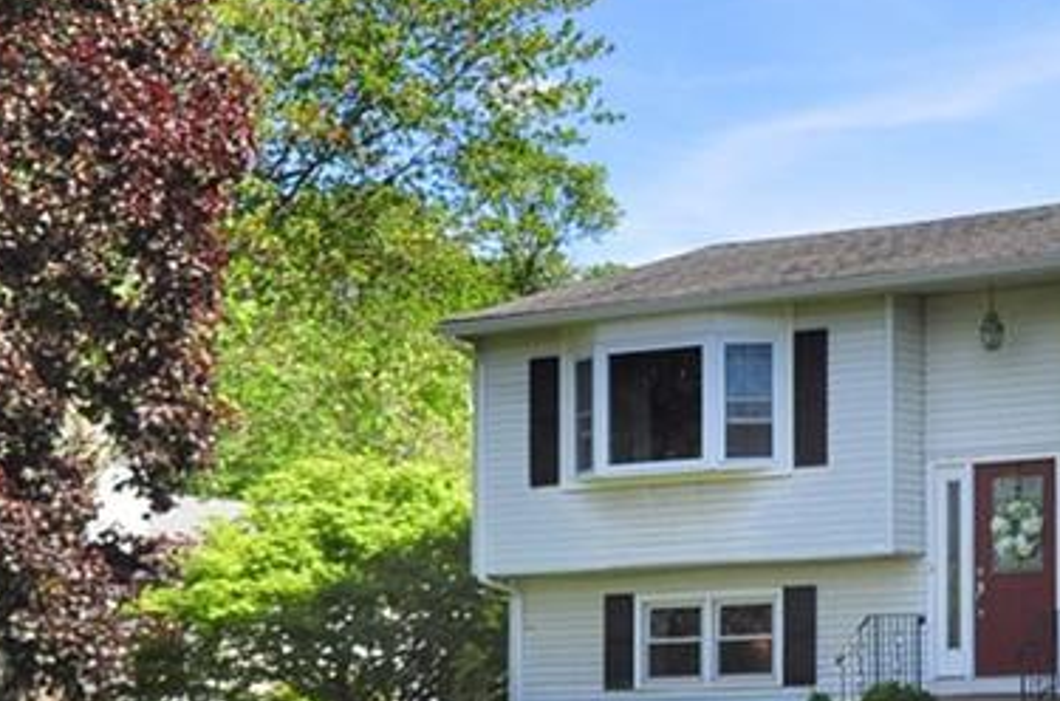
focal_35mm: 82
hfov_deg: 24.1
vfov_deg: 16.4
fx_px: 2408
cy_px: 601
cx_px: 953
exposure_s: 1/640
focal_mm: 20
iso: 320
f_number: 7.1
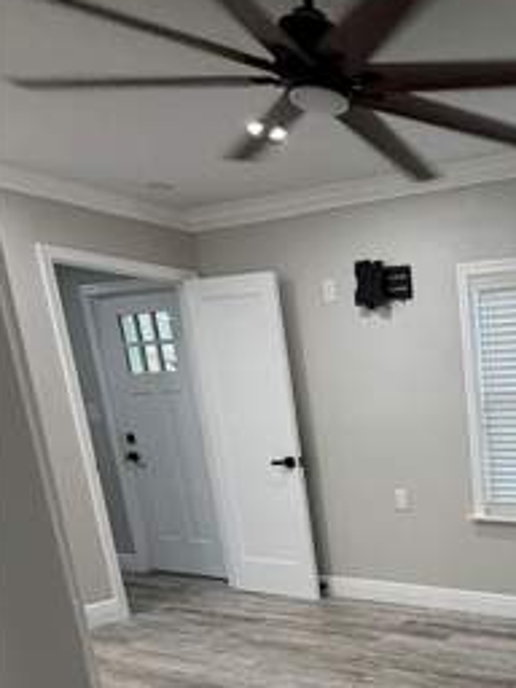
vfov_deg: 47.7
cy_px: 607
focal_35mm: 35
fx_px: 696
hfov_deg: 32.8
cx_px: 632
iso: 250
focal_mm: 2.22
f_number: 2.2
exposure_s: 1/120
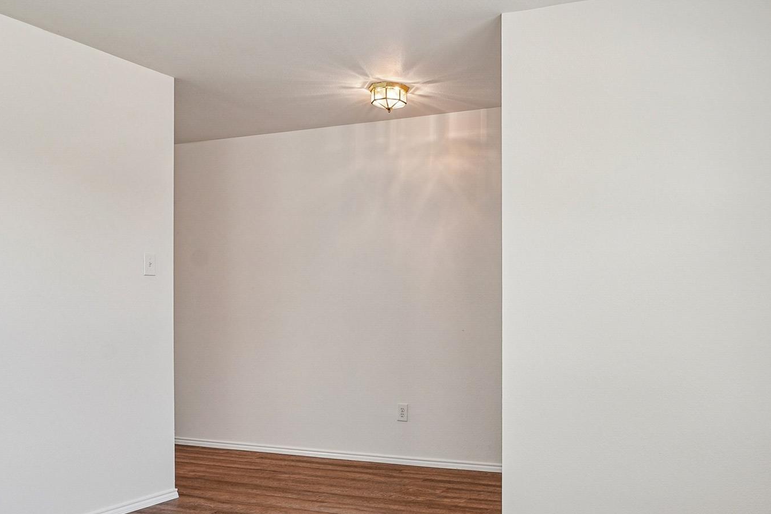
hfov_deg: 57.8
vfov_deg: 41.0
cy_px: 300
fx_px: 685
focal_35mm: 32
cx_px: 494
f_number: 9
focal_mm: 14
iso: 100
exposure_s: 1/5
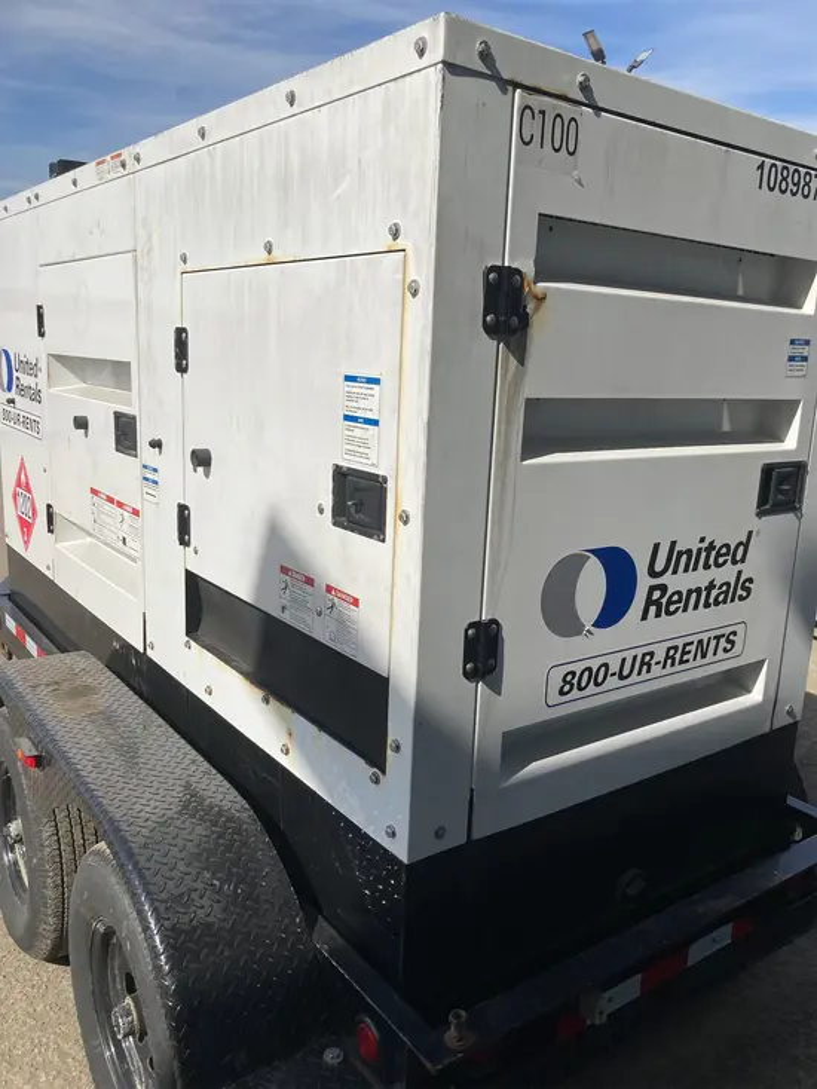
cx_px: 408
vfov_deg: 63.4
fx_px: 881
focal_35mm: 28
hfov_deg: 49.8
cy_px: 544
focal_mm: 3.99
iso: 25
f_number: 1.8
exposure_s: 1/4000
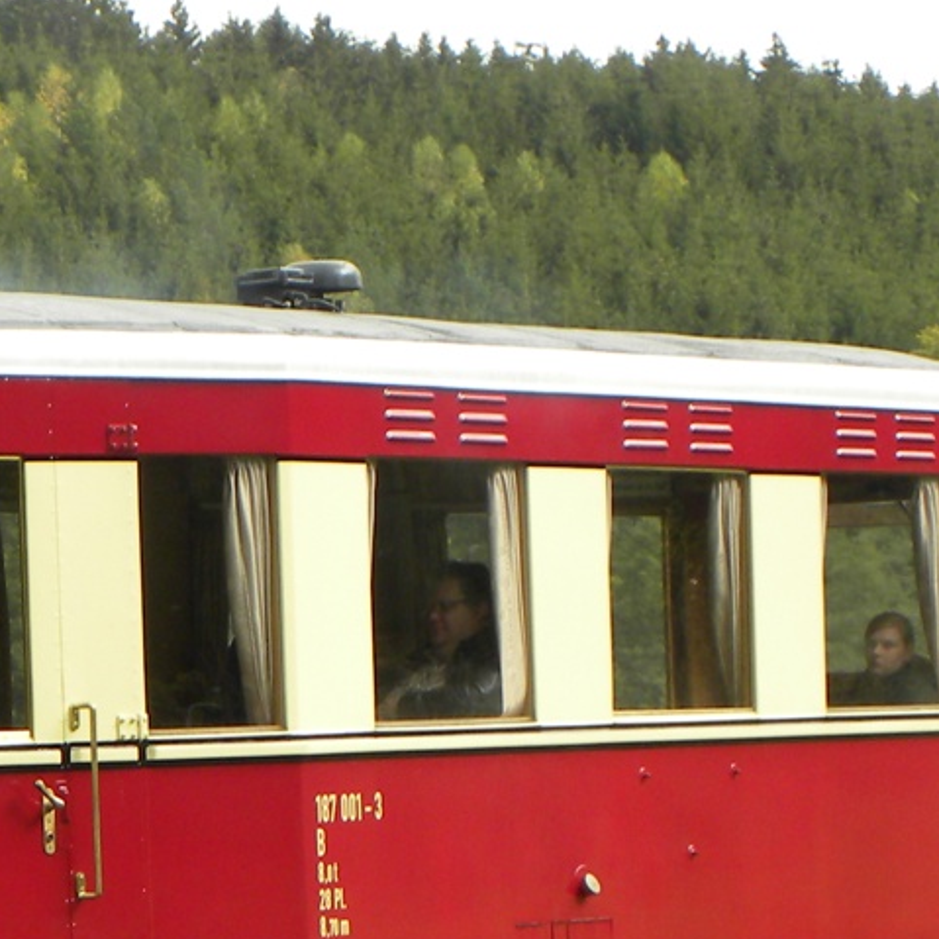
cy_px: 764
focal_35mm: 216
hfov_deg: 8.1
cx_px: 135
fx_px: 6629
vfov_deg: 8.1
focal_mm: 11.8
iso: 64
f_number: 3.5
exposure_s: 1/82.1
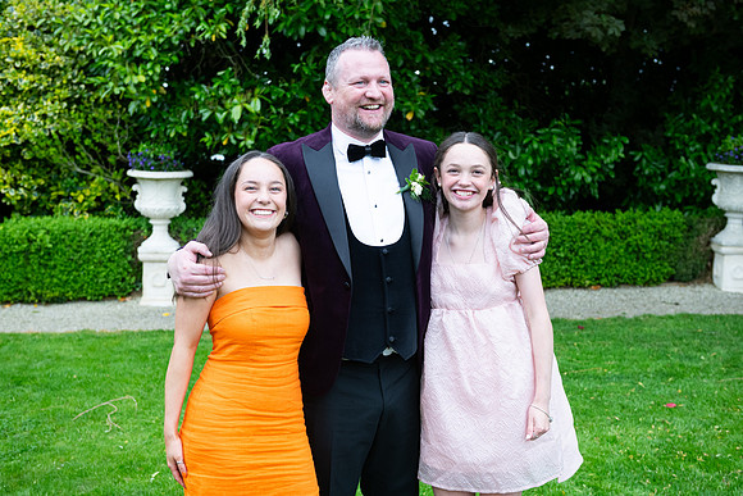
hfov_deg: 38.2
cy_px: 248
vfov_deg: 26.0
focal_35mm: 52
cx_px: 372
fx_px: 1073
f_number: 5
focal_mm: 52
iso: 400
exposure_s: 1/200
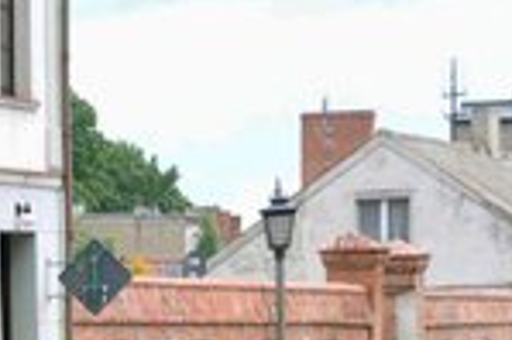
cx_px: -179
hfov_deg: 7.1
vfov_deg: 4.7
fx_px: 4091
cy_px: 680
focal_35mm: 288
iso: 200
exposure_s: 1/160
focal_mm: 44
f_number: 6.3
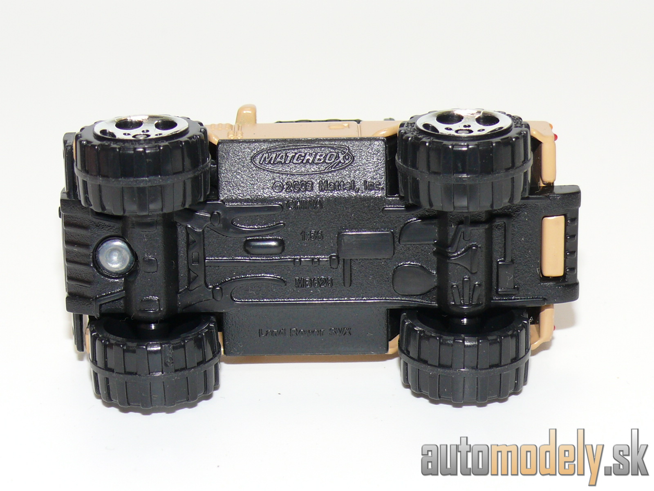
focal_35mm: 112
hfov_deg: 17.6
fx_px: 2116
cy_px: 246
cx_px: 327
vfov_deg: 13.2
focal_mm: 14.1
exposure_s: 1/30
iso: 100
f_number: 4
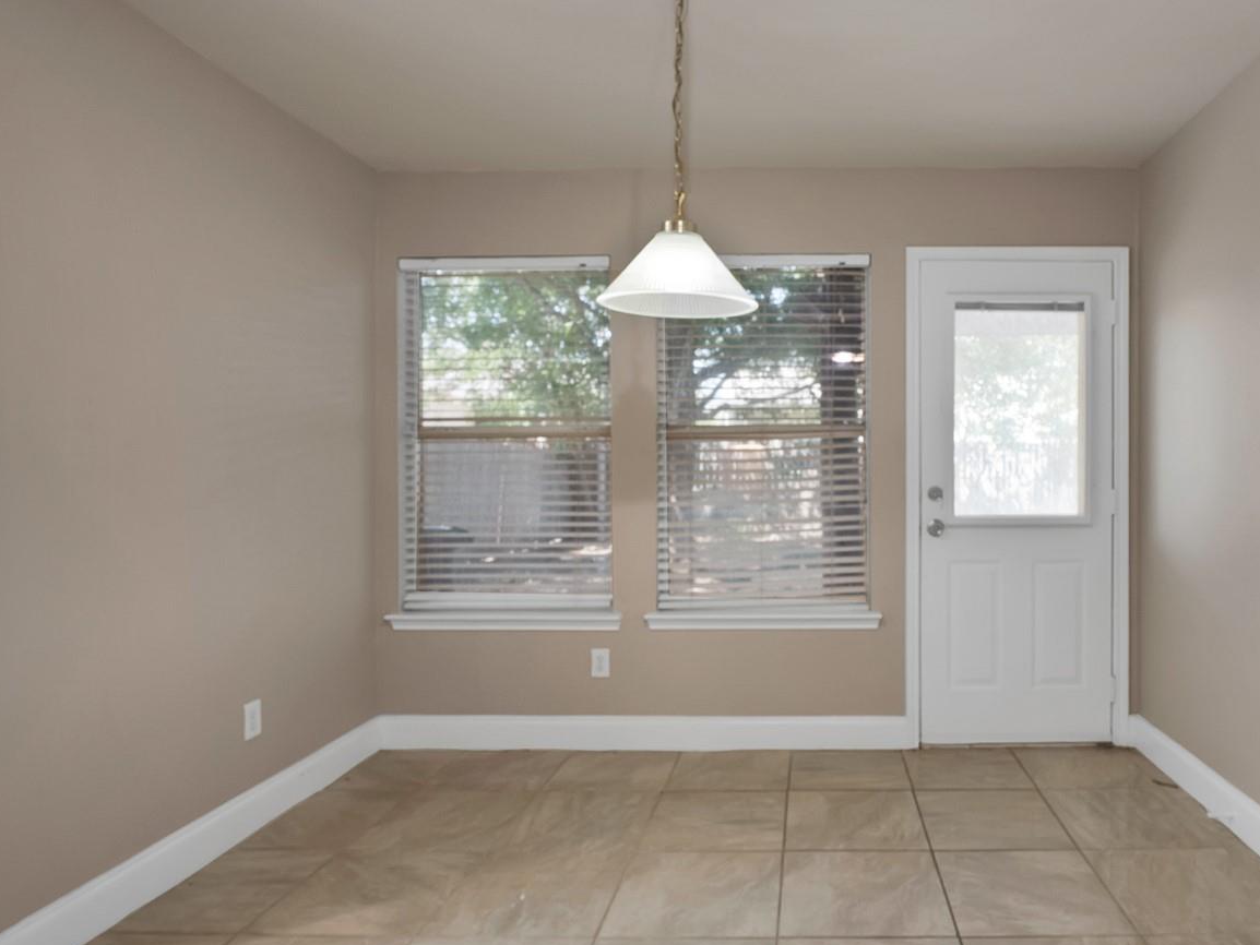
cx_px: 822
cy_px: 448
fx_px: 728
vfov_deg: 65.9
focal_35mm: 20
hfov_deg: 79.5
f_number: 9
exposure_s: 1/6
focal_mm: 12
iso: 640
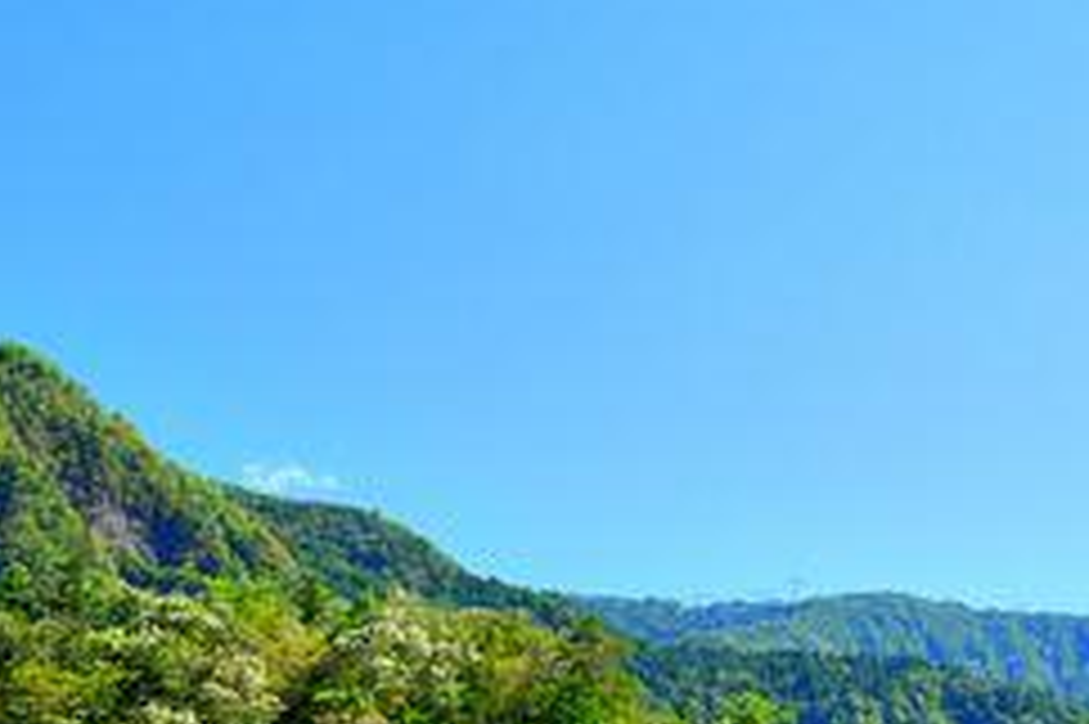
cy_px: 931
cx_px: 675
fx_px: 3355
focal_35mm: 111
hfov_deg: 18.4
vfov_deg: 12.0
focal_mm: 42
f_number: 7.1
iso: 320
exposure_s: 1/320
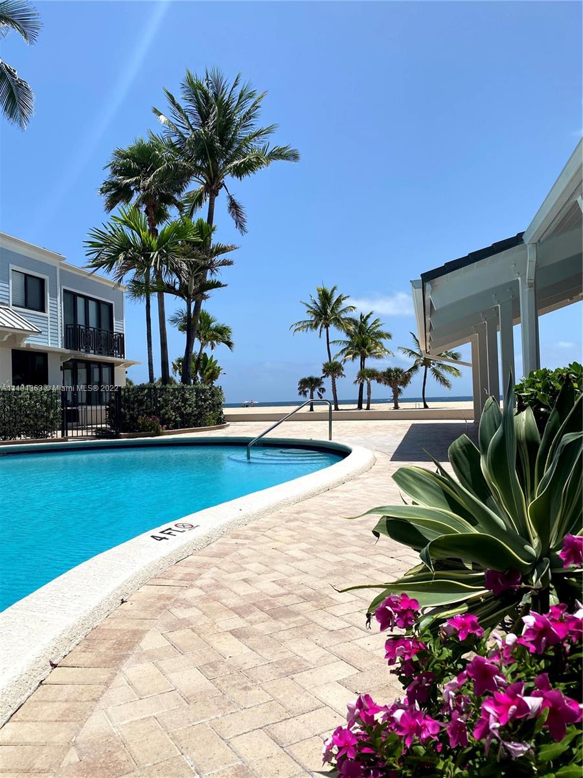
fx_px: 584
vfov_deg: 67.3
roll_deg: +1.2
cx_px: 292
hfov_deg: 53.1
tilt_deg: +3.7
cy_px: 389
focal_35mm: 26
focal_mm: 4.25
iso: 32
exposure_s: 1/5747
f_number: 1.8
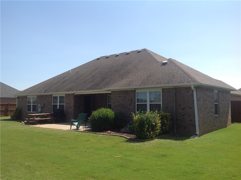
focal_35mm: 35
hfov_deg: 52.7
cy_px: 90
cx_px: 120
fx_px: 243
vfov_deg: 40.6
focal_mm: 4.28
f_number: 2.4
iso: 50
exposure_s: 1/1314
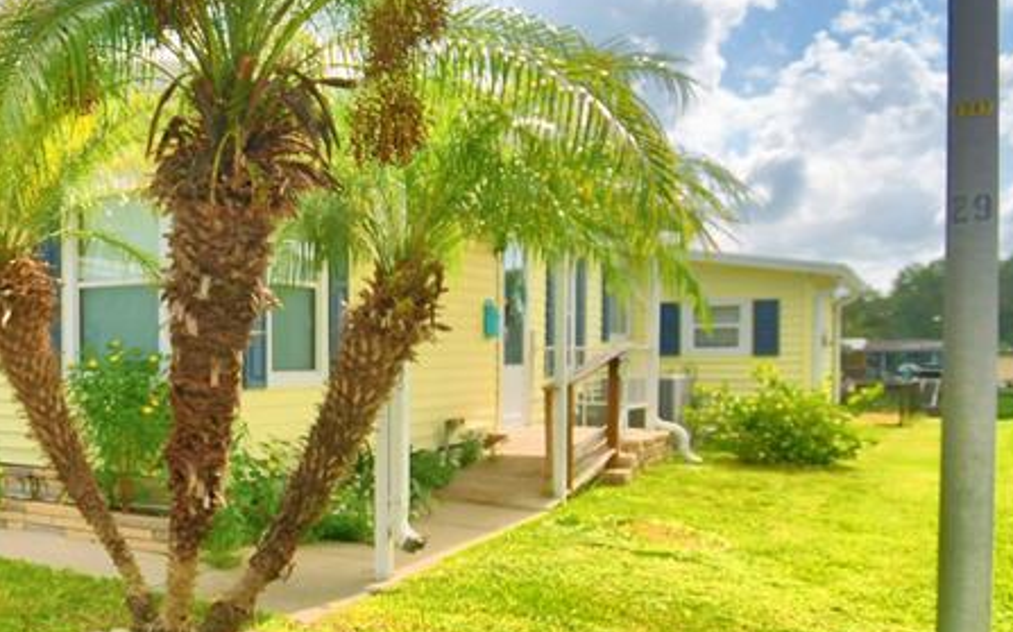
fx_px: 966
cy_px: 381
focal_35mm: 35
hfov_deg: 47.3
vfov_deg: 36.1
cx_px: 32
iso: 100
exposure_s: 1/1250
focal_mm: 10
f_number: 4.5
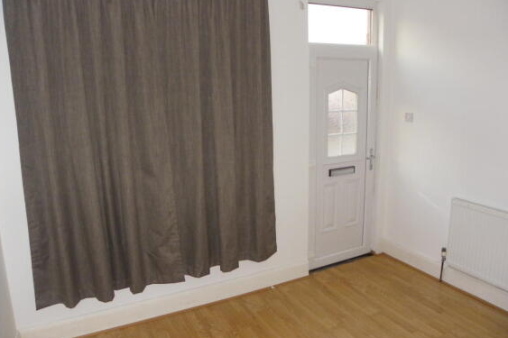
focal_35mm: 28
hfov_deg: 65.5
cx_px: 254
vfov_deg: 46.3
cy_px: 158
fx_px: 395
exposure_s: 1/60
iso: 200
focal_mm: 4.6
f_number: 2.8
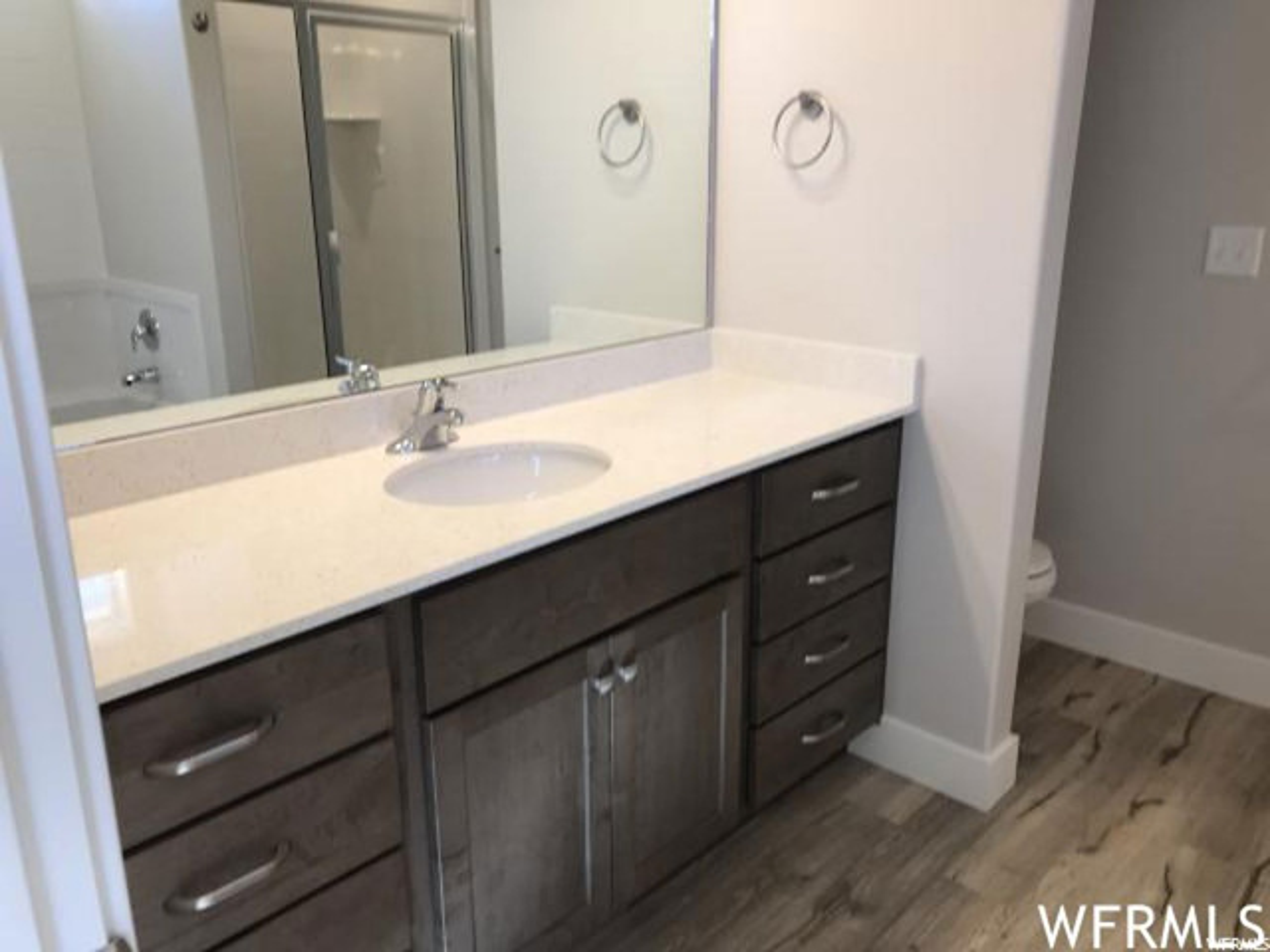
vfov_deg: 49.7
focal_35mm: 28
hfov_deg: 63.4
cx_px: 635
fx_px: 1027
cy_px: 476
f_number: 1.8
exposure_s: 1/60
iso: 25
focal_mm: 3.99
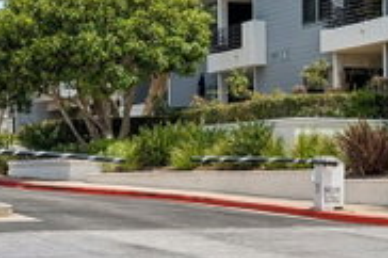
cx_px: 292
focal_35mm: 116
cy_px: 64
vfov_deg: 11.8
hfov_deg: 17.6
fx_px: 1249
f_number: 8
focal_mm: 44
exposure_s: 1/500
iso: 125
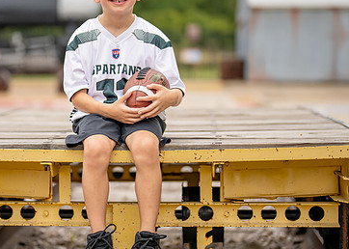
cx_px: 123
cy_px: 98
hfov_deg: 21.6
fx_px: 911
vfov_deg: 15.5
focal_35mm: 92
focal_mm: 50
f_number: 1.2
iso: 200
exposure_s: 1/2500
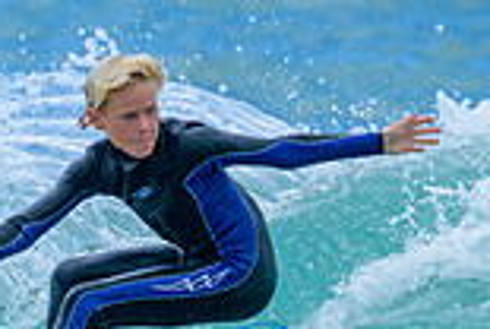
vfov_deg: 0.7
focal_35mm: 2089
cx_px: 193
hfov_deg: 1.0
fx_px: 28488
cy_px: 435
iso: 500
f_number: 8
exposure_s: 1/2000
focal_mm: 560
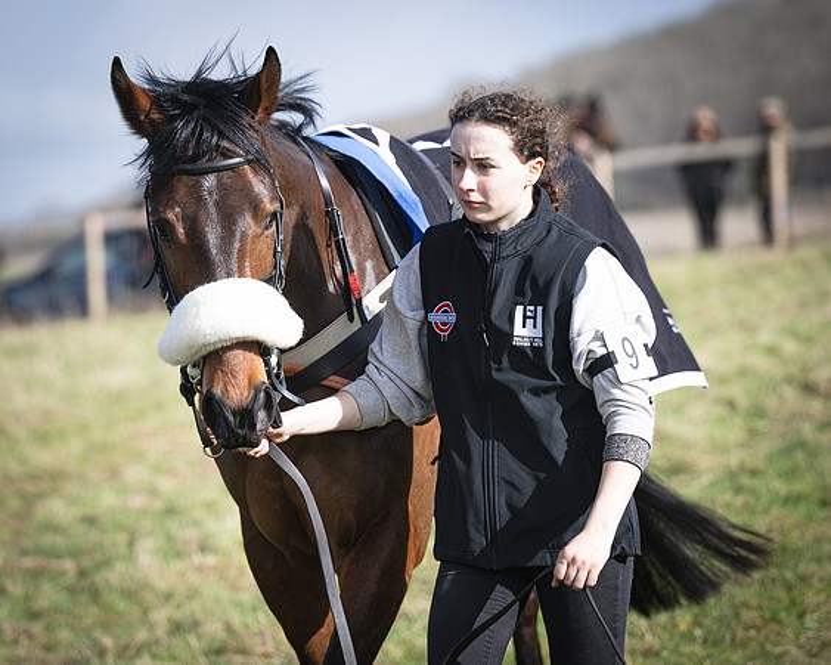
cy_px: 332
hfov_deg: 9.5
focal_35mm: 203
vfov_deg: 7.6
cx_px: 332
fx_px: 4986
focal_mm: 120
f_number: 2.8
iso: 160
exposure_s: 1/2500
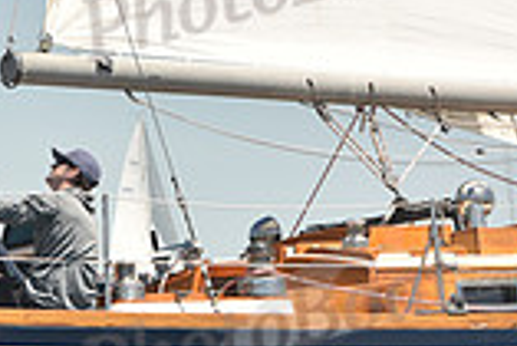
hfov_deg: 7.9
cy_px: 193
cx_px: -86
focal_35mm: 258
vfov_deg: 5.3
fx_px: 3709
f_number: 4.5
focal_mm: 70
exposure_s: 1/800
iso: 250
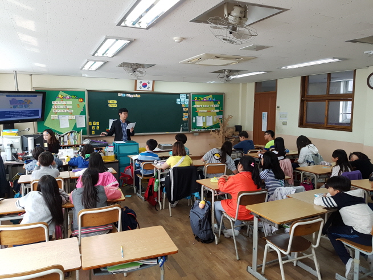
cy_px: 140
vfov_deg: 53.0
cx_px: 186
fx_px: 280
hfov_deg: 67.3
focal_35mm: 26
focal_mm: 4.2
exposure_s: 1/120
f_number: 1.7
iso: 100
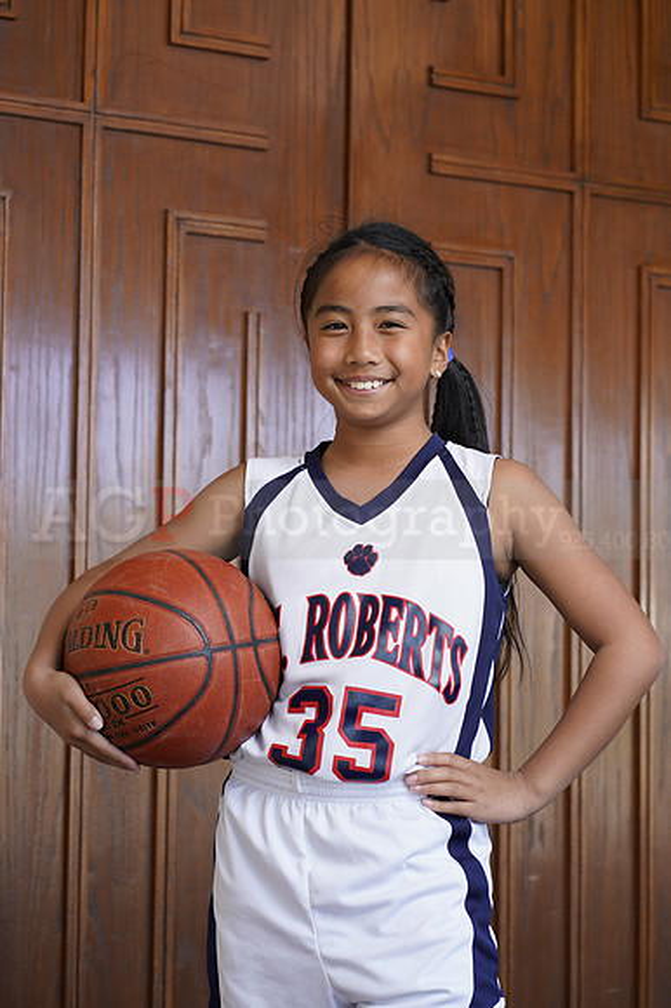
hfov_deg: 16.1
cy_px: 504
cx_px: 336
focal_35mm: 85
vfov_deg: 23.9
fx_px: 2379
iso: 200
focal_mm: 85
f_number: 5.6
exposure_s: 1/60
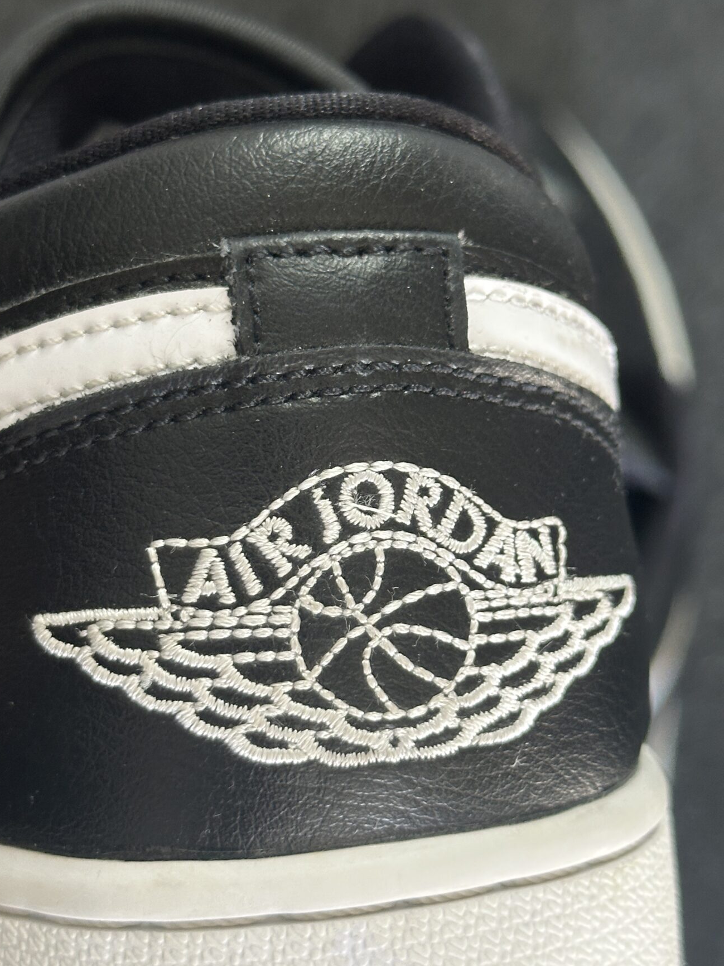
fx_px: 1980
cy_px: 513
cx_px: 349
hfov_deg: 20.7
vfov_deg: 27.4
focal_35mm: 71
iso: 160
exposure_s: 1/50
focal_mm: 6.86
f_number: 1.78
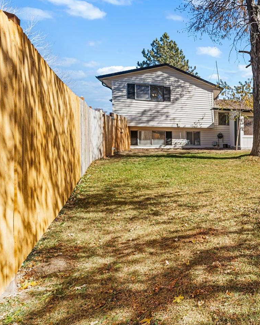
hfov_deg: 49.5
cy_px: 153
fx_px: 212
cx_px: 269
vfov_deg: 75.0
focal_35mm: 22
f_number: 7.1
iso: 640
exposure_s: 1/250
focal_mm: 14
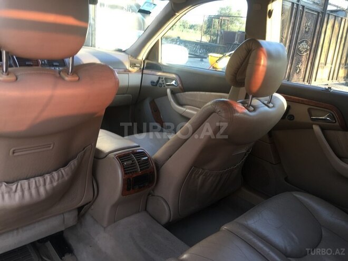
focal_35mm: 29
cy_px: 130
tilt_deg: -17.9
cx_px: 174
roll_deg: -6.4
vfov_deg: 48.2
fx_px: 292
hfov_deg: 61.7
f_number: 2.2
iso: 25
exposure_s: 1/50
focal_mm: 4.15
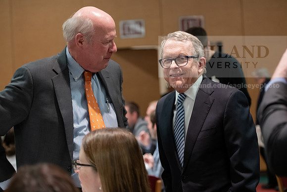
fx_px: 558
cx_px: 144
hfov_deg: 28.8
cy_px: 96
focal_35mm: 70
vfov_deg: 19.5
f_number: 3.2
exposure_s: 1/200
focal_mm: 70
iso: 3200
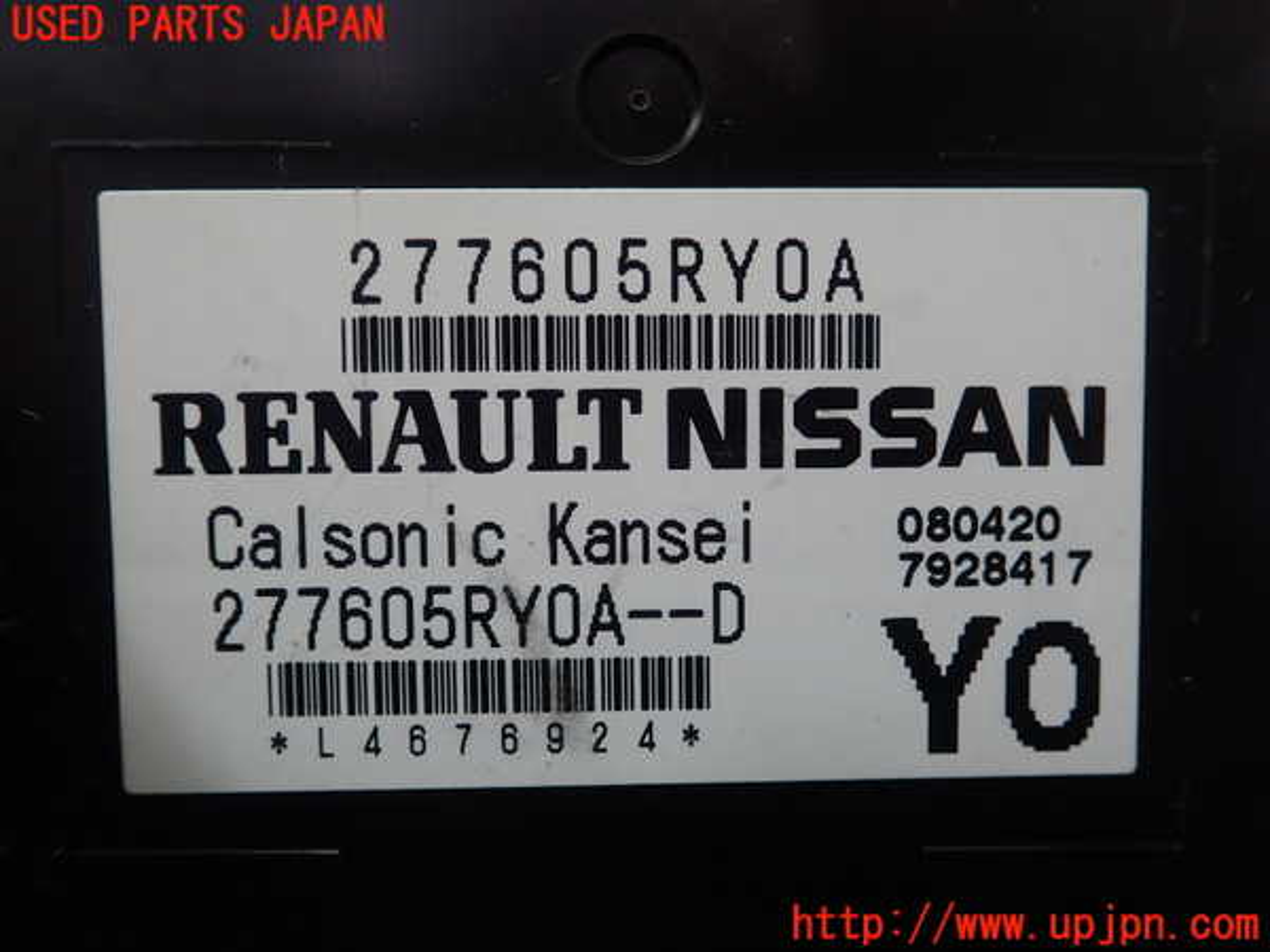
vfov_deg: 46.8
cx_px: 635
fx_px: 1101
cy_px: 476
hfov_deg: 60.0
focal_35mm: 30
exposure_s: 1/125
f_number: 2.3
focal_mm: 5.5
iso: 200
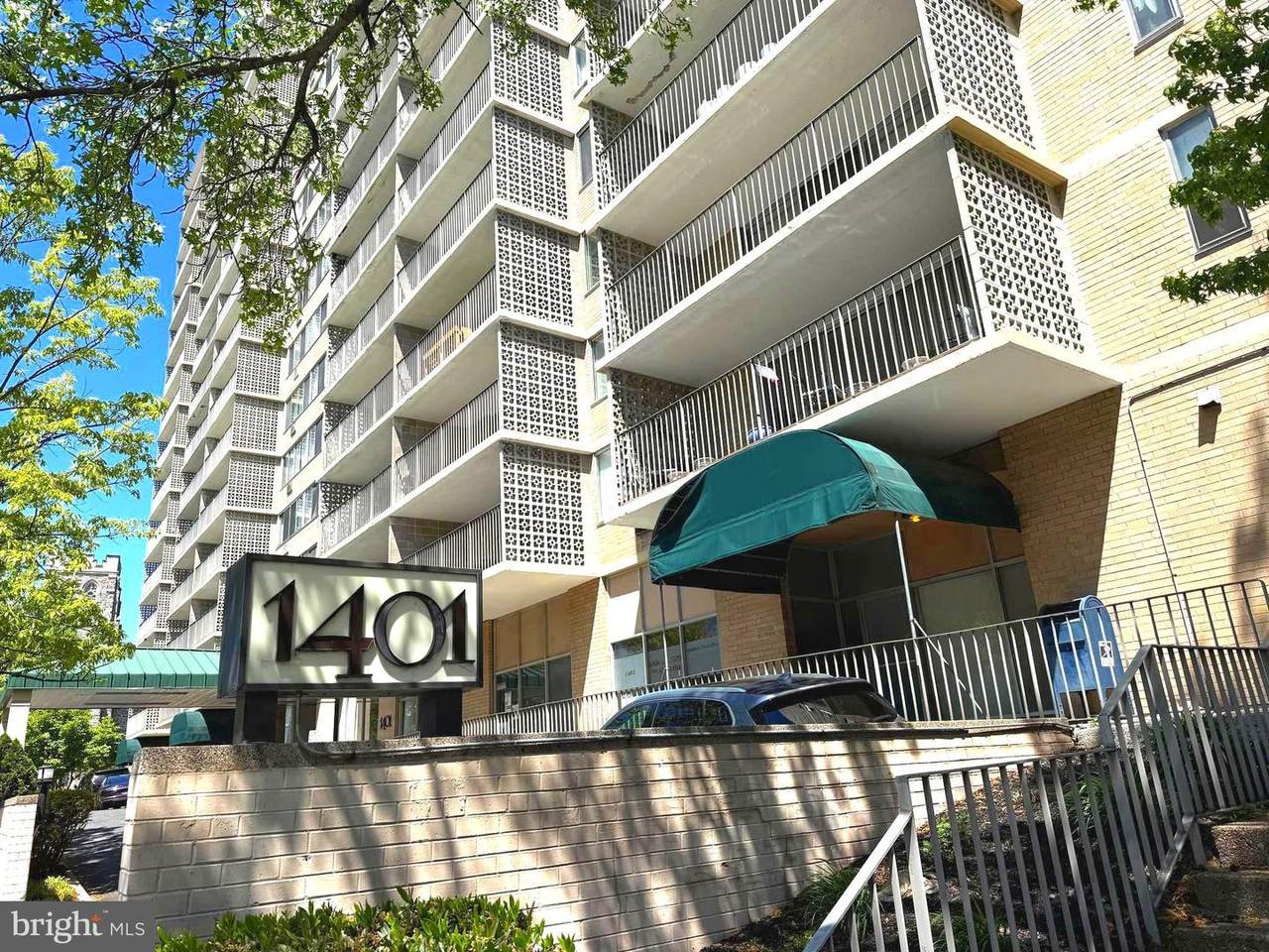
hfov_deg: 71.6
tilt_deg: +18.9
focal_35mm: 24
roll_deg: +3.9
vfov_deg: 56.8
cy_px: 476
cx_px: 634
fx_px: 880
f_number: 1.78
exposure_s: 1/5714
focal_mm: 6.76
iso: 80
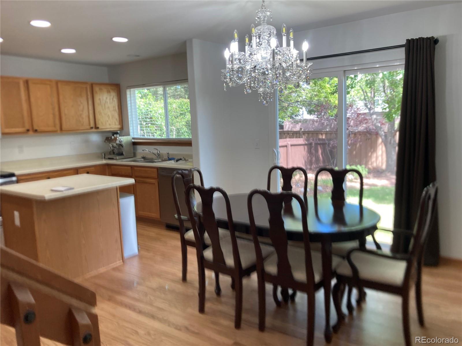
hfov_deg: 63.4
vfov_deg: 49.7
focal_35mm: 28
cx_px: 231
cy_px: 173
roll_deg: +3.2
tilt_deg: -6.8
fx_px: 374
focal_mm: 3.99
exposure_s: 1/120
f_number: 1.8
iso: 50
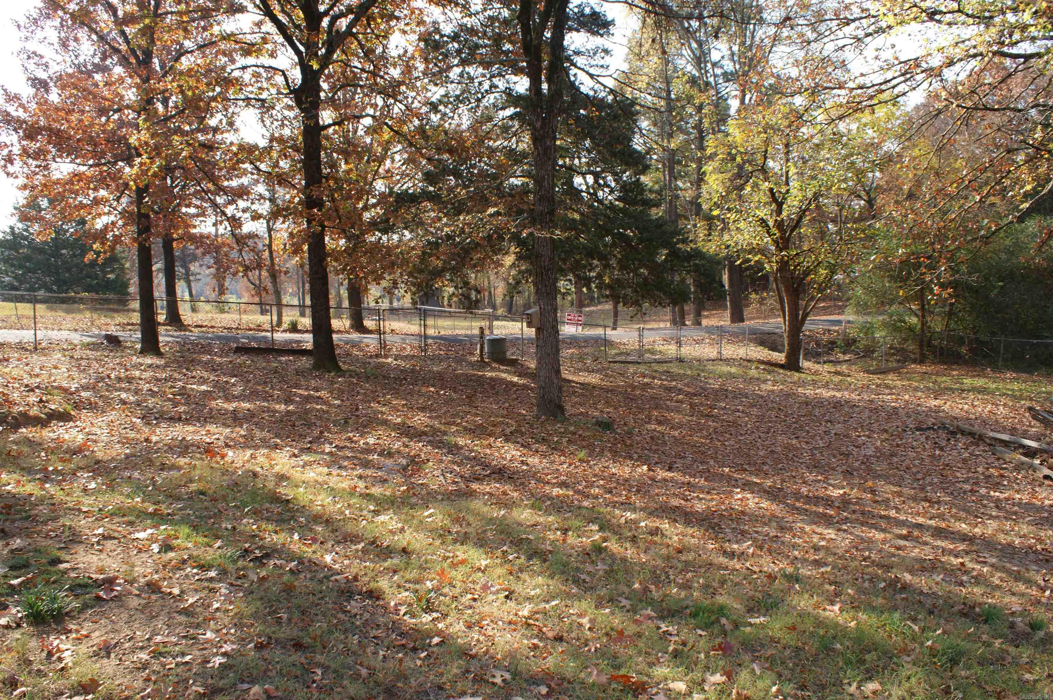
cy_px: 350
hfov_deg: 67.4
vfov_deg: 47.9
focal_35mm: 27
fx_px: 789
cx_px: 526
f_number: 6.3
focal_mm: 18
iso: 100
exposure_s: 1/60
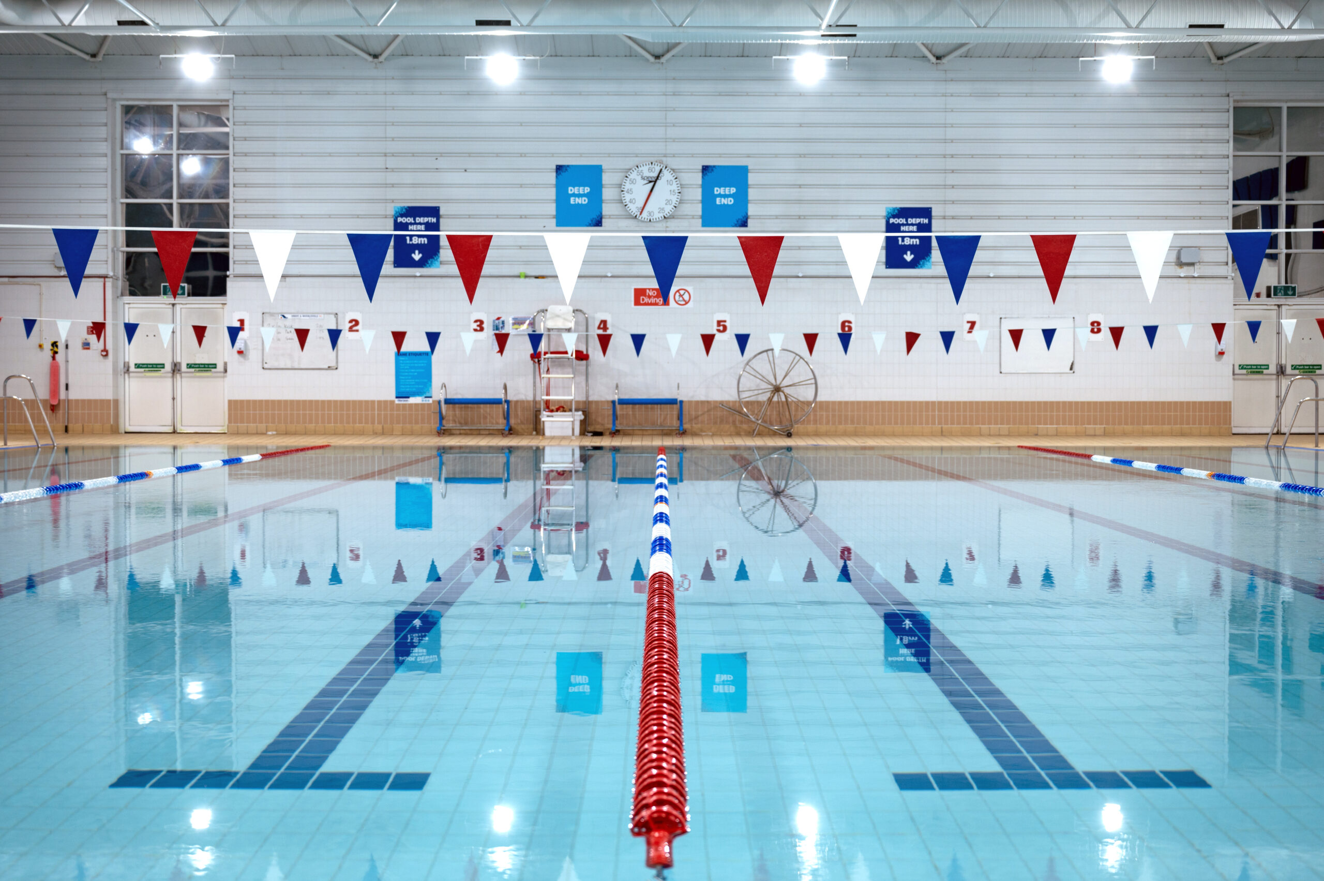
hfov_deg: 41.1
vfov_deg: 28.0
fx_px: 1764
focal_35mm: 48
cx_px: 662
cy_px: 440
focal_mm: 48
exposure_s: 1/30
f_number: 4
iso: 250
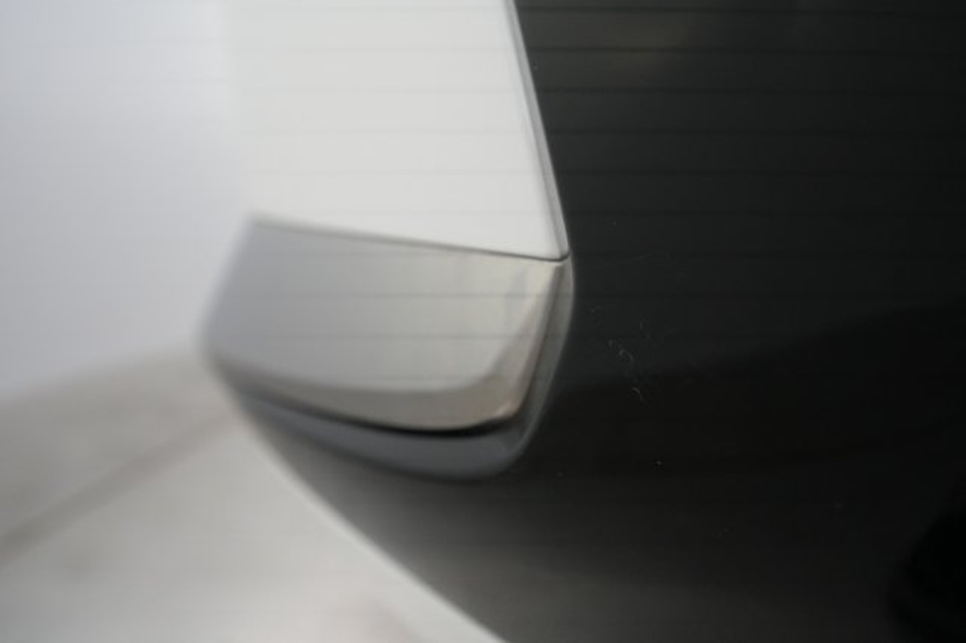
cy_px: 322
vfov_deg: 46.4
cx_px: 483
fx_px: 751
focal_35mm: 28
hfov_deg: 65.5
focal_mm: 28
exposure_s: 1/125
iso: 4000
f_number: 5
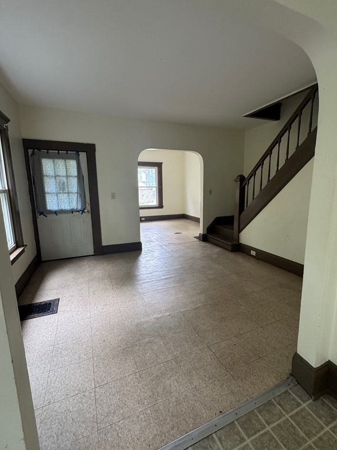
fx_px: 221
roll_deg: -0.8
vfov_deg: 91.0
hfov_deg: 74.4
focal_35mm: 17
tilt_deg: -9.7
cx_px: 189
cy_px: 224
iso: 200
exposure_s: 1/60
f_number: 2.2
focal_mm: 2.22
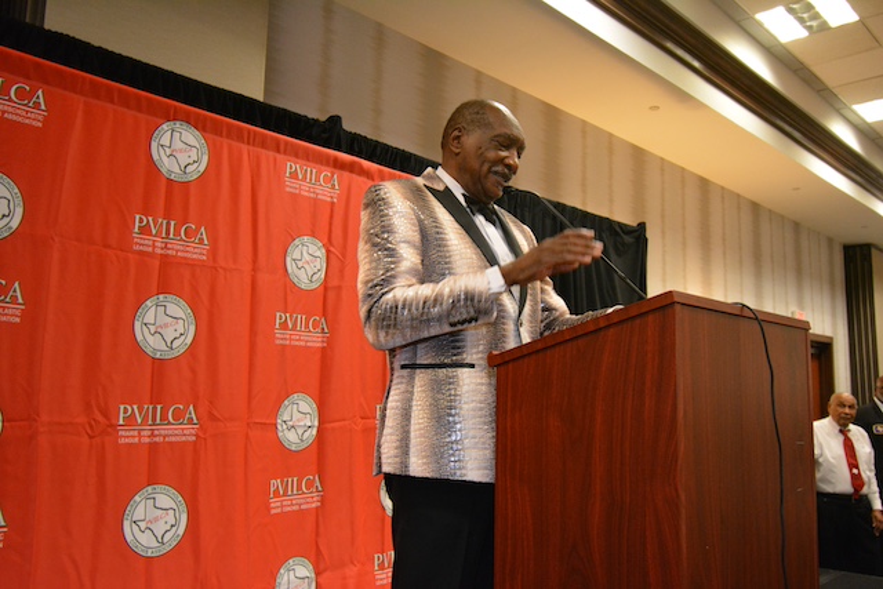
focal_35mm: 30
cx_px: 442
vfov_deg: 43.6
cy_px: 294
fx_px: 736
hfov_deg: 61.9
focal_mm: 20
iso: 3200
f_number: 5.6
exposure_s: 1/60
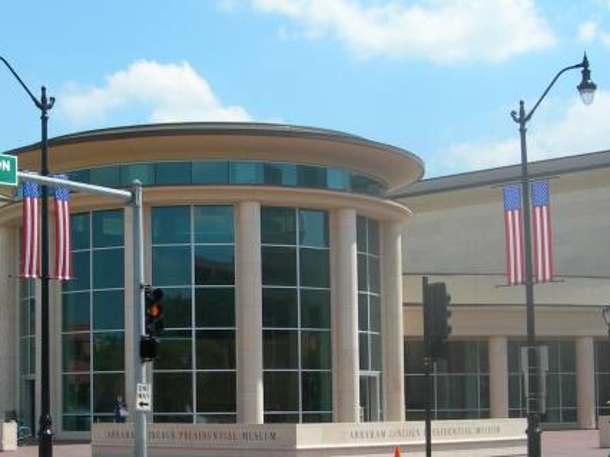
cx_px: 159
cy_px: 287
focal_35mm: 74
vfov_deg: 19.8
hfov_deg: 26.0
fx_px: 1303
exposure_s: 1/480
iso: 50
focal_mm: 8.5
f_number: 4.9
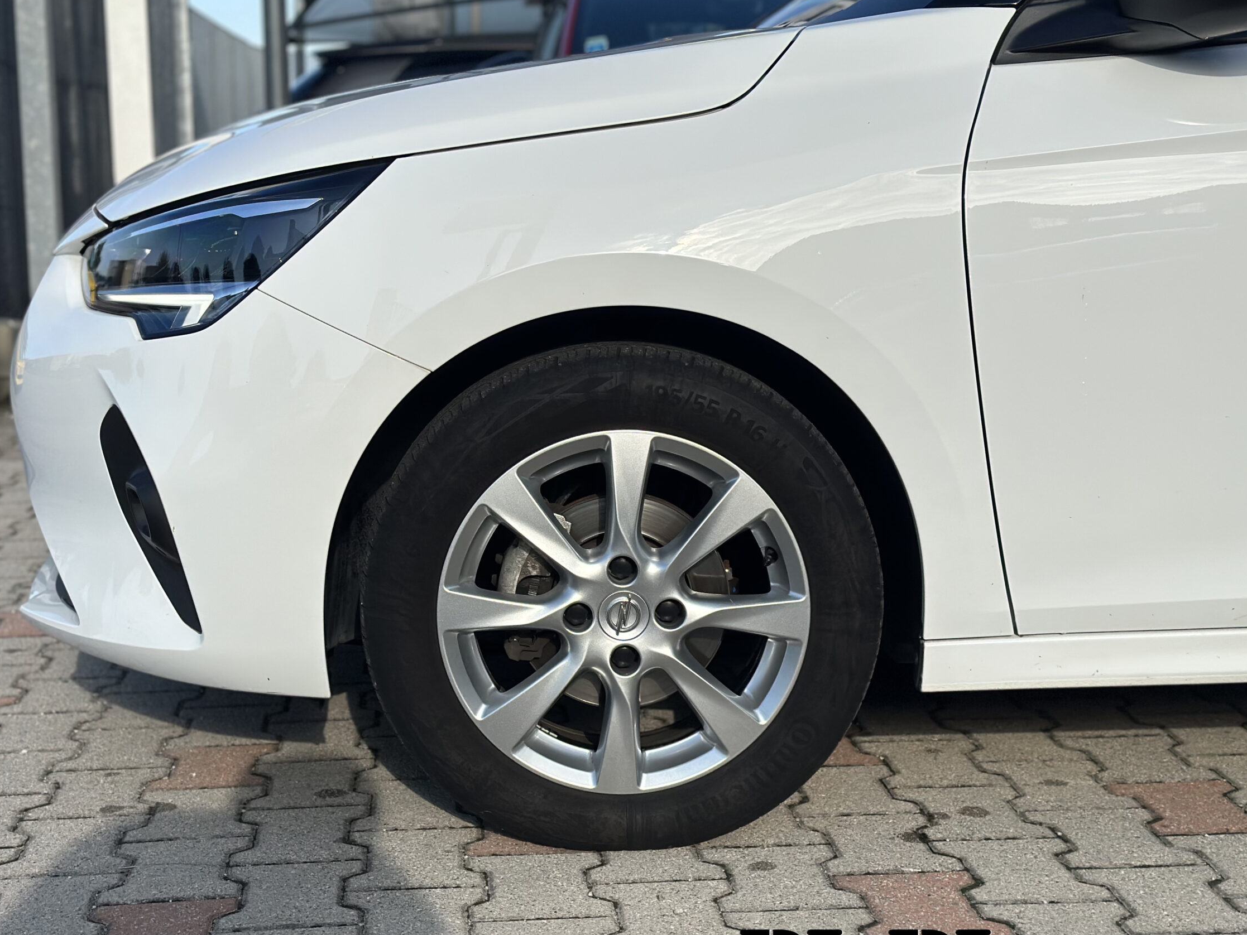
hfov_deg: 34.9
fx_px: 1982
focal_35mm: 55
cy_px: 530
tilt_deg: -10.4
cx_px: 557
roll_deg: -0.4
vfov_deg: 26.5
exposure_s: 1/6211
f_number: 1.78
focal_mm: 6.86
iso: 80
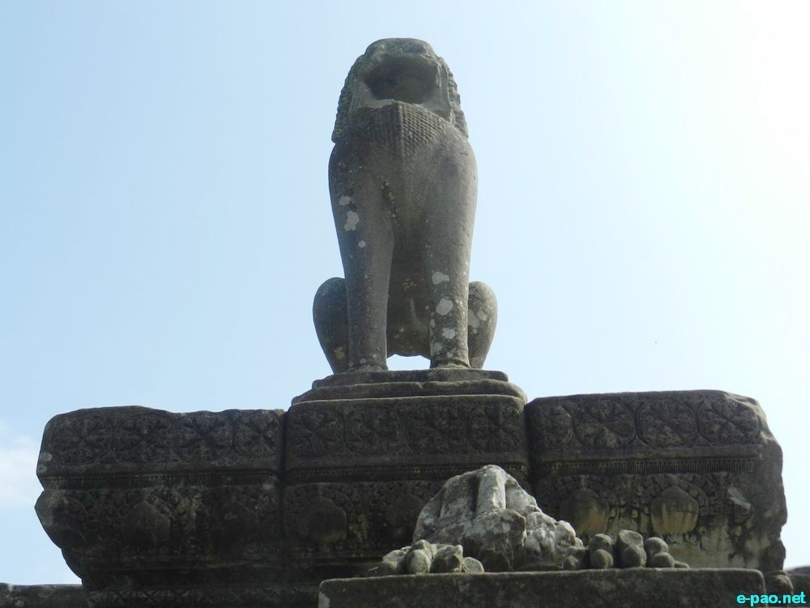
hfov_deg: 42.1
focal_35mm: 45
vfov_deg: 32.2
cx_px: 405
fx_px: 1053
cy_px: 304
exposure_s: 1/1000
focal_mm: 8.2
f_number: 4.2
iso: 160
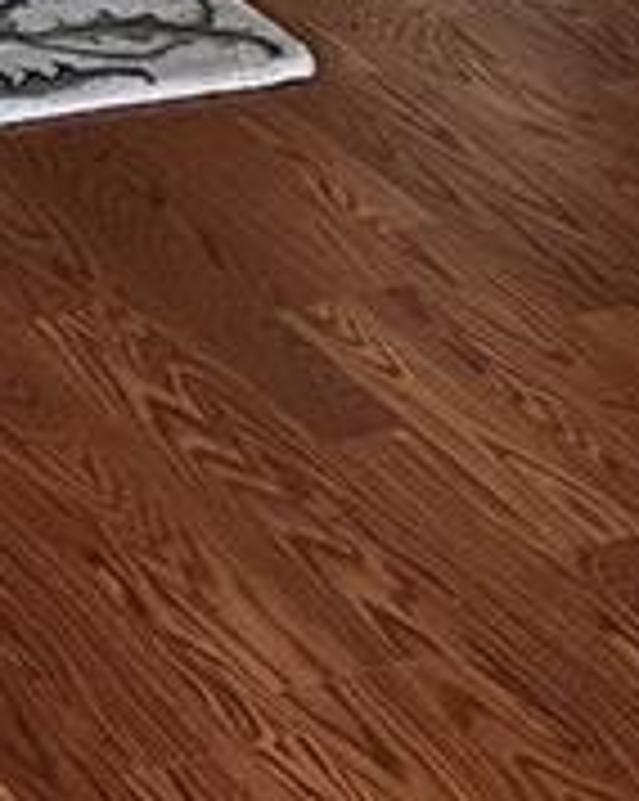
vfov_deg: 10.6
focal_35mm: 171
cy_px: -666
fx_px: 4049
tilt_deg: -14.1
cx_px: -508
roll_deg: +0.6
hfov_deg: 8.7
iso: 125
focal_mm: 5.7
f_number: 1.5
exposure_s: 1/60
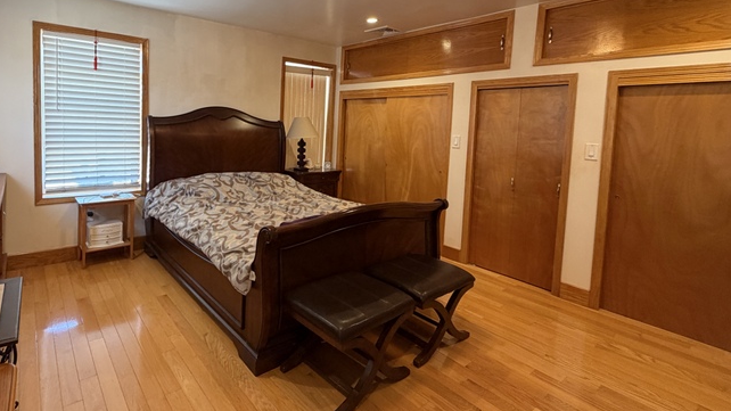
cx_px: 295
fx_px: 368
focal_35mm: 19
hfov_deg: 88.5
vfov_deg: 57.4
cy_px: 146
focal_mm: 2.22
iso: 250
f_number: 2.2
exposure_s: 1/60
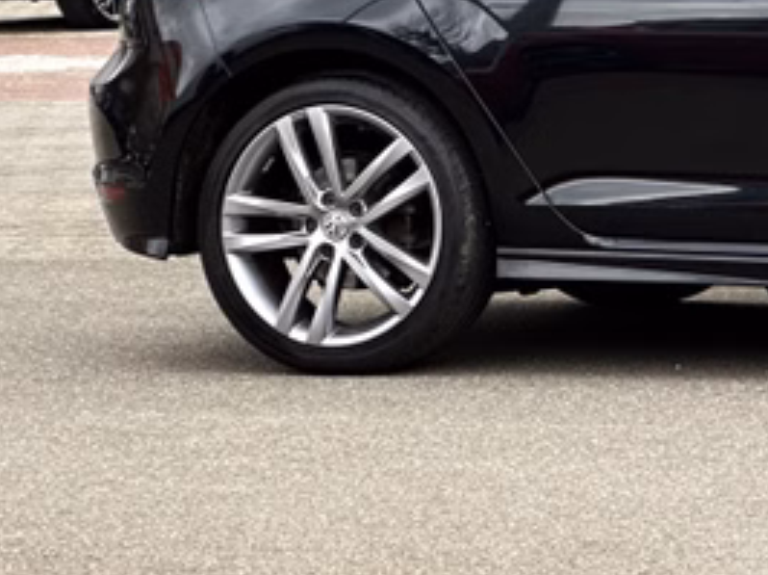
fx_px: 5143
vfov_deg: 6.4
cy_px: -3
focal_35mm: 232
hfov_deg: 8.4
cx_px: 1106
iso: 50
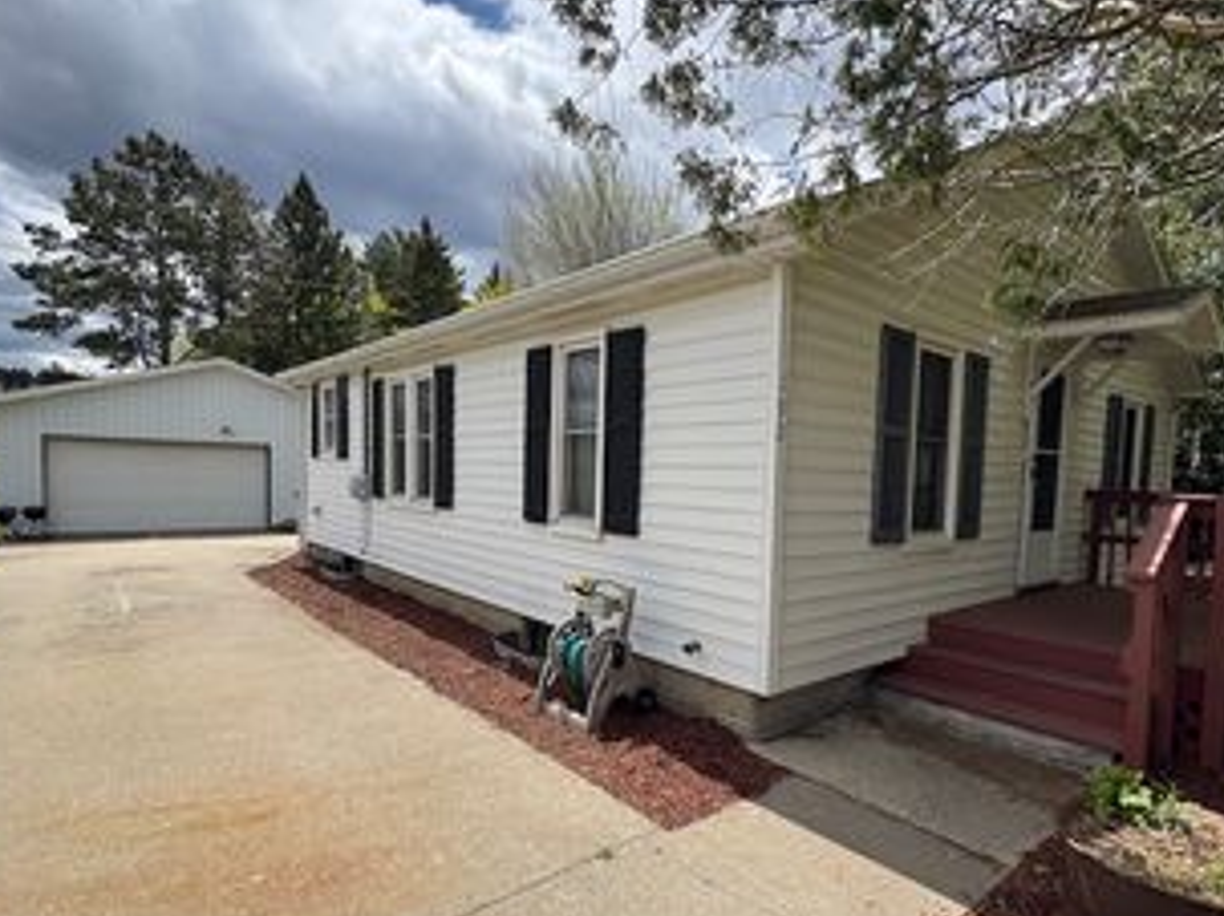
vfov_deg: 65.7
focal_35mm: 20
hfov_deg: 81.4
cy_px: 513
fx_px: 707
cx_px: 687
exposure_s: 1/1094
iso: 40
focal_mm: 2.22
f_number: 2.2
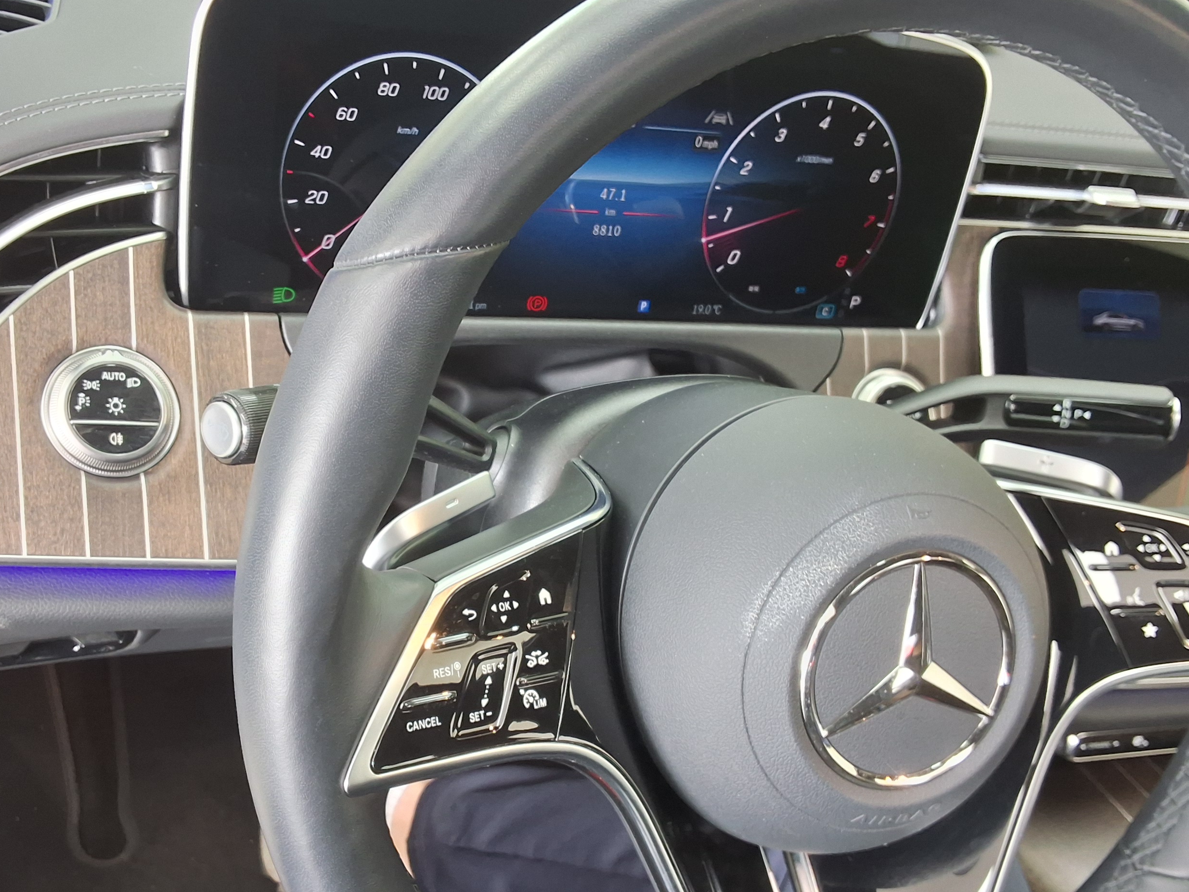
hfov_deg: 49.9
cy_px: 538
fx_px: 1271
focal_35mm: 37
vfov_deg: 38.5
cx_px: 496
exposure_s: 1/40
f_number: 1.9
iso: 80
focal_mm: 2.91
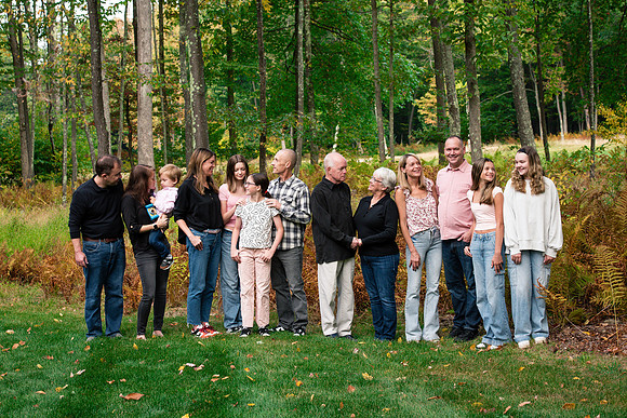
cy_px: 205
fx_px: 1430
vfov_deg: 16.6
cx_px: 309
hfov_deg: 24.7
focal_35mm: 82
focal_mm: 78
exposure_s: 1/250
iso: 640
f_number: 8
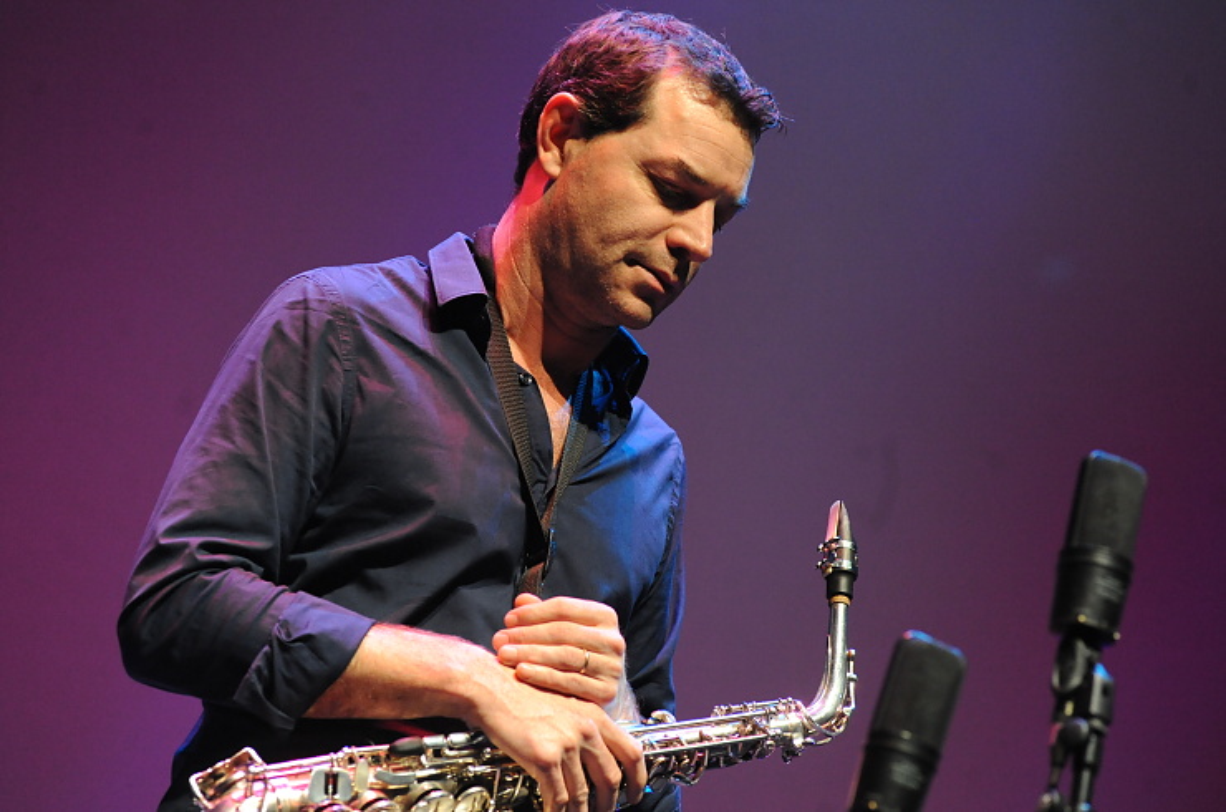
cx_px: 613
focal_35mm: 145
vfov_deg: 9.4
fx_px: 4927
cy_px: 406
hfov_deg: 14.2
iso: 4000
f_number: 4.5
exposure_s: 1/320
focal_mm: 145
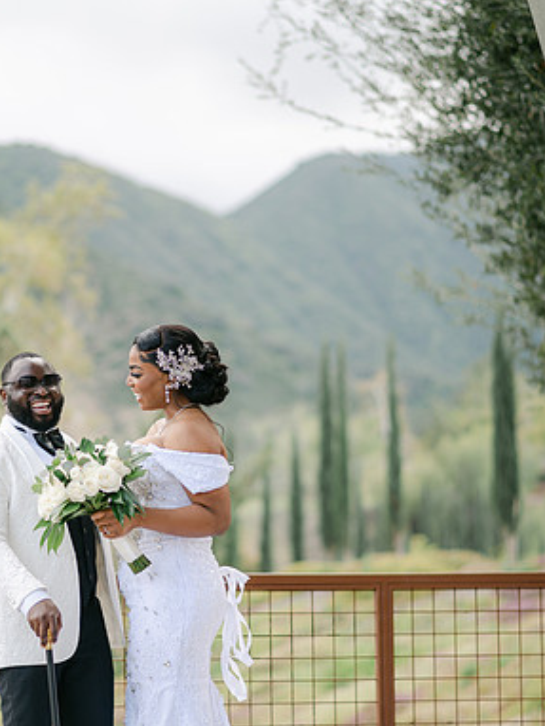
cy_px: 365
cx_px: 177
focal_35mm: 124
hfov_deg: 11.9
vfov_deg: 15.9
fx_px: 2600
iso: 100
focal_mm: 85
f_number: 2
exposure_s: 1/1250
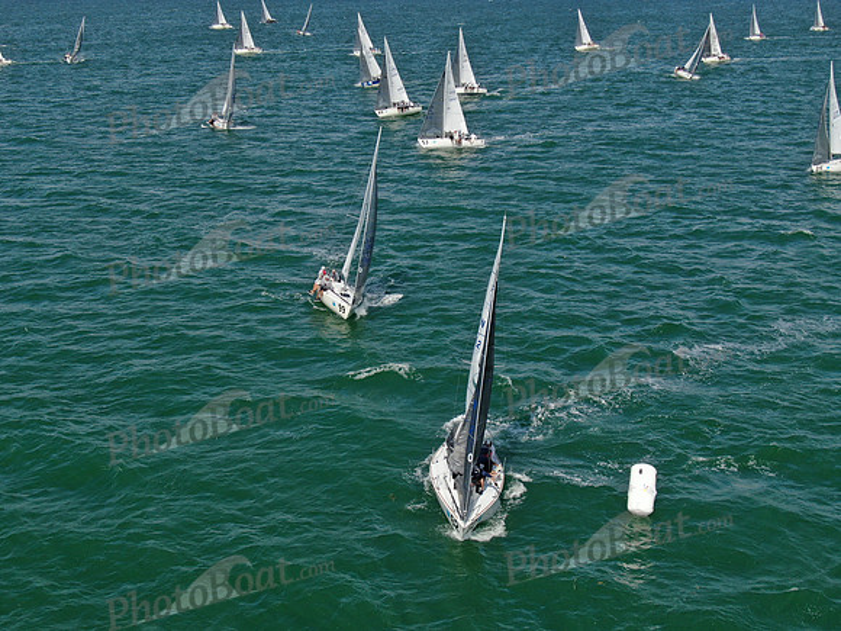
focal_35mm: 48
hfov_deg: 39.7
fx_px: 1166
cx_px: 420
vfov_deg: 30.3
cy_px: 316
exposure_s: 1/1000
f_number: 3.8
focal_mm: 8.6
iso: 100
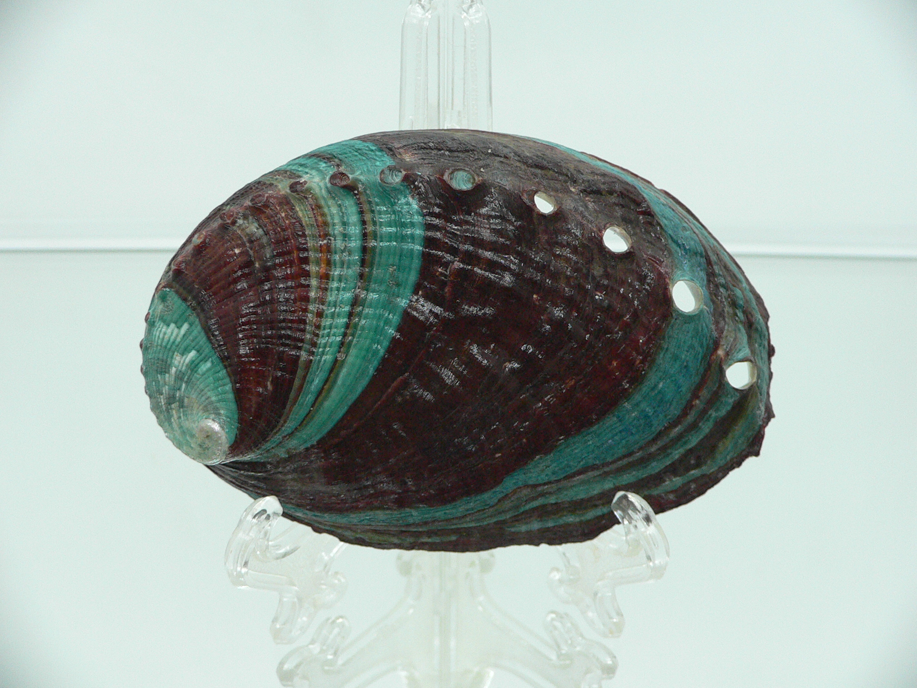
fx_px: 927
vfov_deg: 40.7
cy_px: 344
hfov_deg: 52.6
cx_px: 458
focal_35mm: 35
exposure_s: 1/60
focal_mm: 4.6
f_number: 2.8
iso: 200
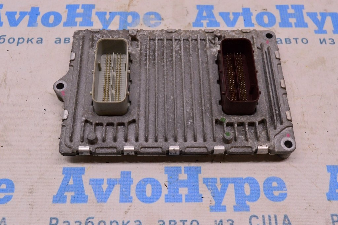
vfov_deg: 28.9
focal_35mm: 46
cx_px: 169
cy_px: 112
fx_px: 436
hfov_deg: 42.4
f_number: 8
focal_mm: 31
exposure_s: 1/125
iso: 1600
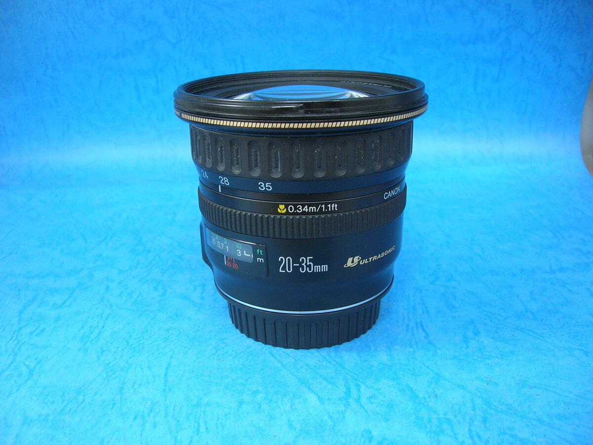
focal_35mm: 34
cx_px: 296
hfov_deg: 54.0
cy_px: 222
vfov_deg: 41.8
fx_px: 582
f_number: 2.9
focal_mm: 5.7
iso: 50
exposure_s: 1/6.1
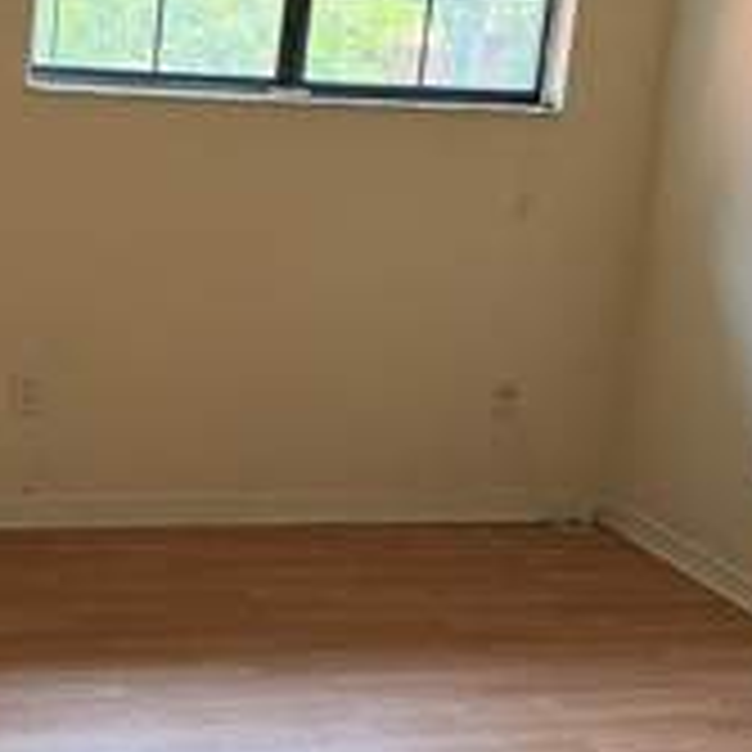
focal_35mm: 61
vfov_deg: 28.1
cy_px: 284
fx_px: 1499
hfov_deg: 26.8
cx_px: 23
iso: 400
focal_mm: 6.76
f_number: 1.78
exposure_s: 1/120
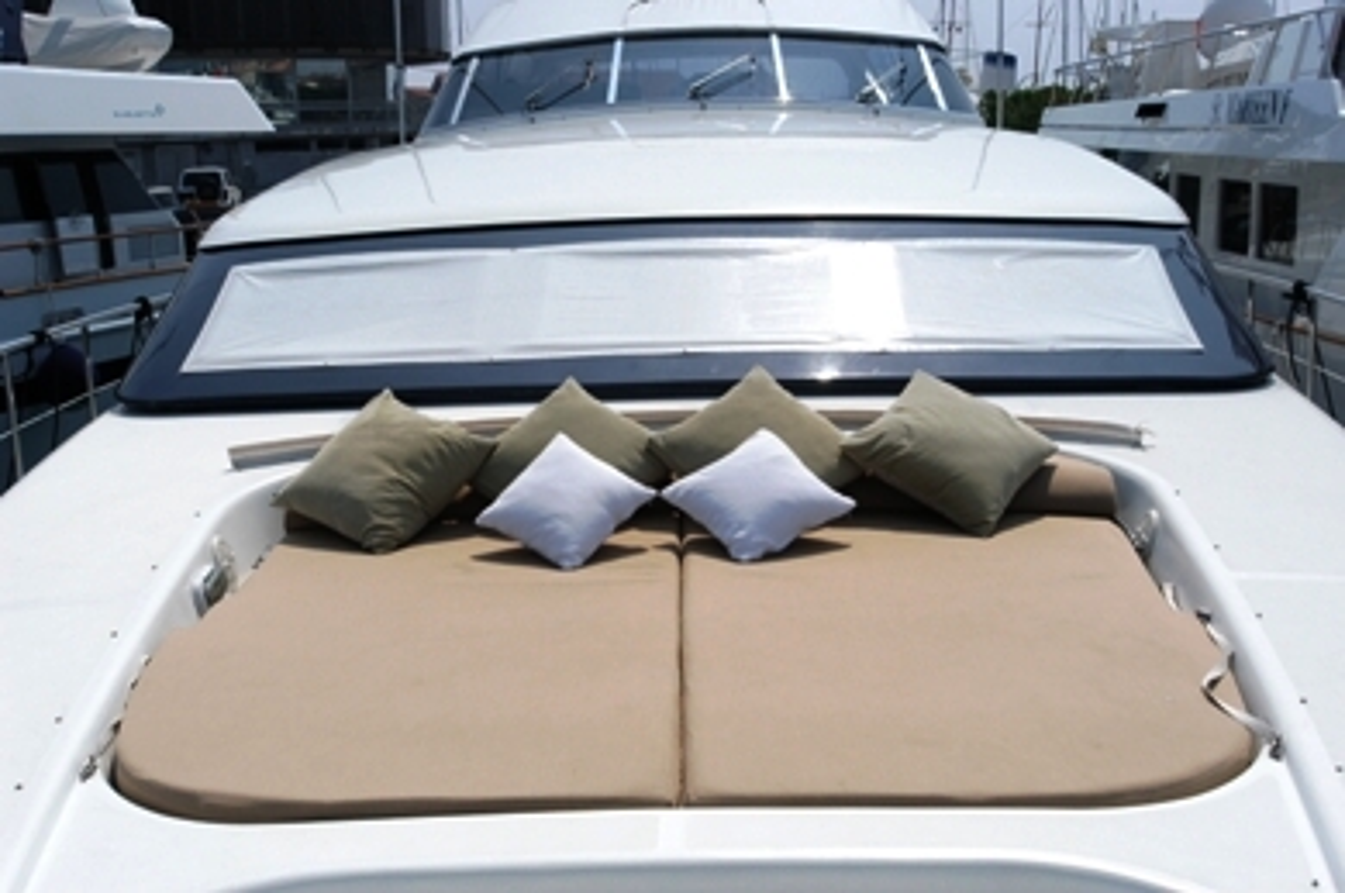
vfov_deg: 31.8
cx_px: 672
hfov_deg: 46.4
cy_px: 446
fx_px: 1567
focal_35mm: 42
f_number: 6.3
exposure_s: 1/2000
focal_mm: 28
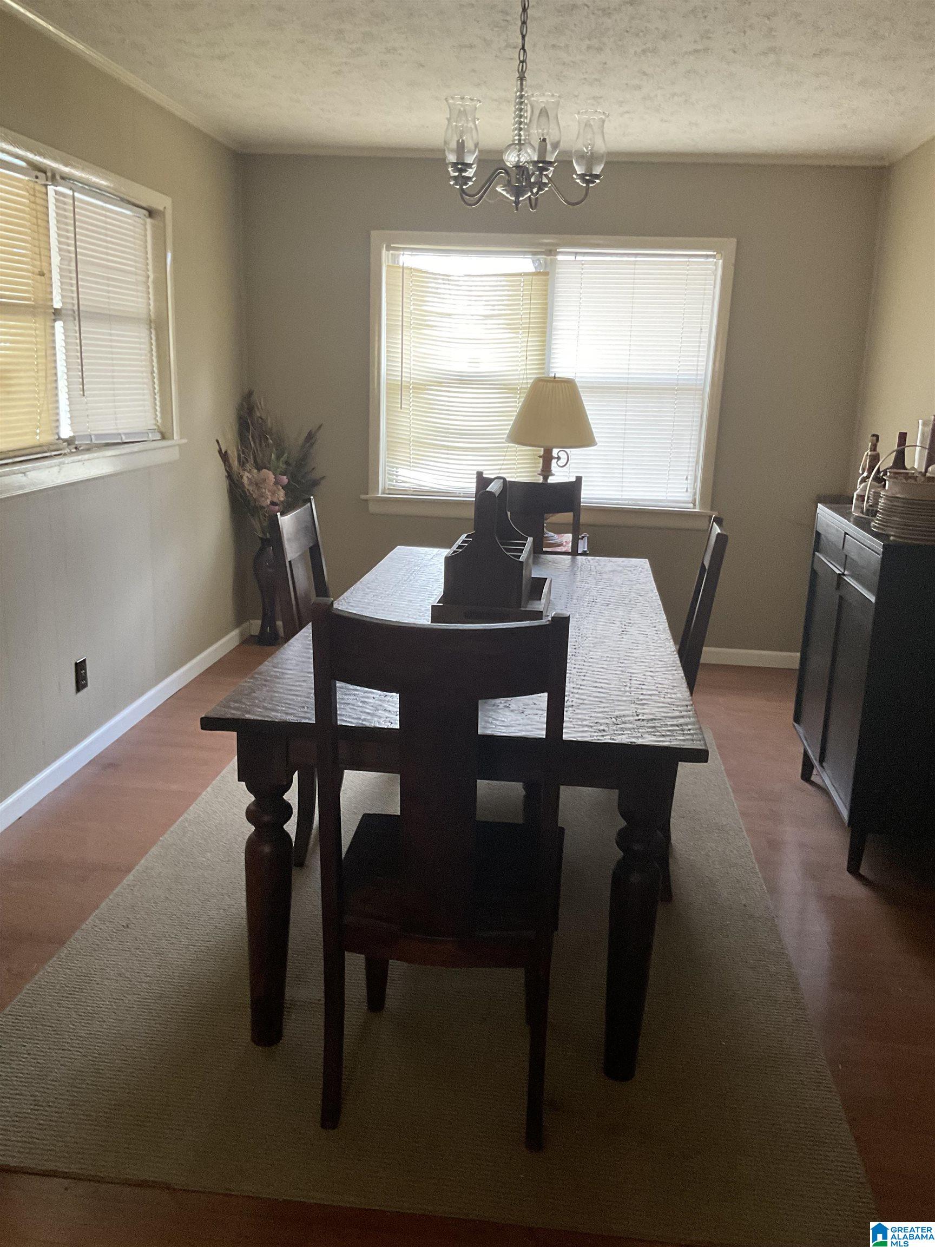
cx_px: 468
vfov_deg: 61.7
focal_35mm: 29
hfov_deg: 48.2
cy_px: 624
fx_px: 1044
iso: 250
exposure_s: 1/60
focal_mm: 3
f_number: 1.8
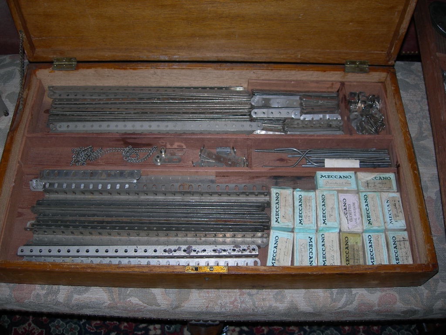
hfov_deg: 49.0
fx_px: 490
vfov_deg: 37.7
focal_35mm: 38
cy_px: 168
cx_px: 223
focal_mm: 7.8
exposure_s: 1/60.1
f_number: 2.8
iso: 50
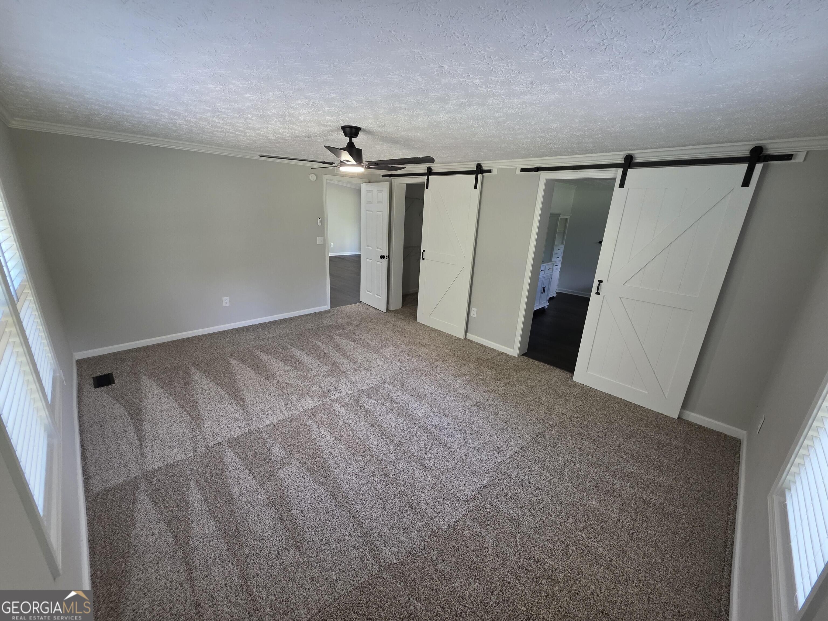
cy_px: 310
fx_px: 311
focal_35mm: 13
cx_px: 414
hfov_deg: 106.2
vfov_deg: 89.9
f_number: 1.9
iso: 200
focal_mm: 2.2
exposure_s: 1/60
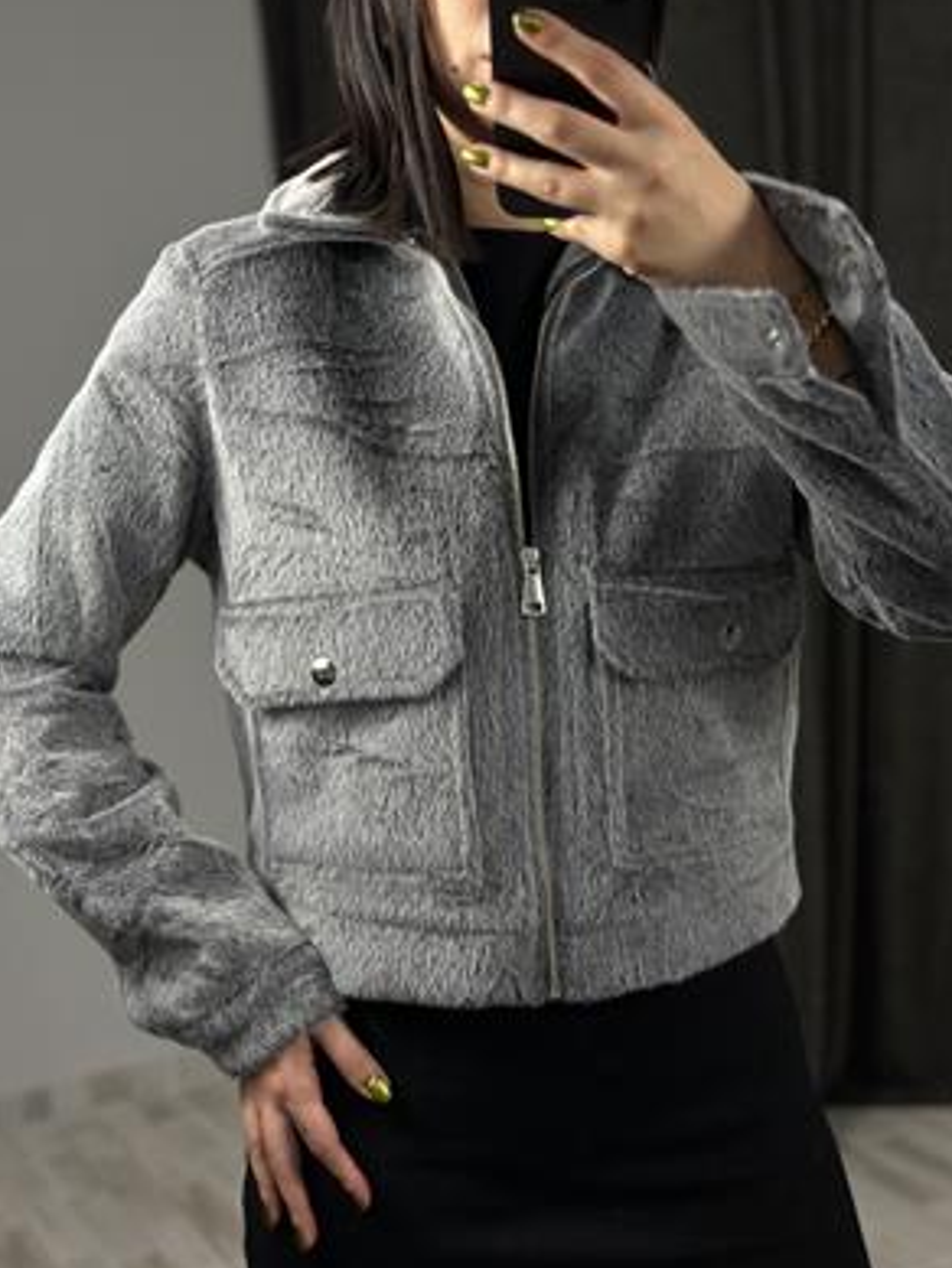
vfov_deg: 37.5
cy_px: 654
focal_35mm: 51
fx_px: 1869
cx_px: 476
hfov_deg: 28.6
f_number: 1.78
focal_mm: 6.86
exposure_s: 1/100
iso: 125
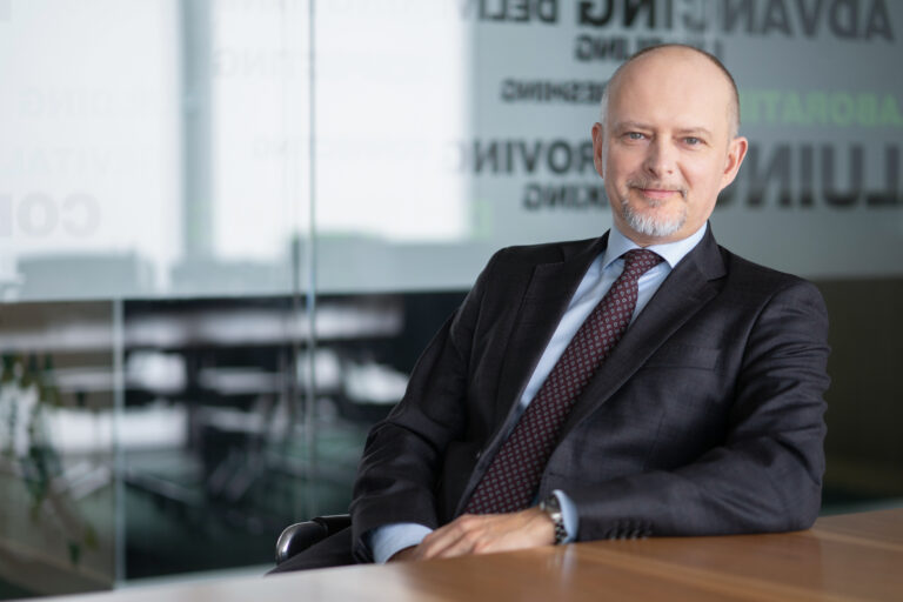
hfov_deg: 23.9
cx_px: 452
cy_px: 301
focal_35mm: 85
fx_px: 2132
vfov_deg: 16.1
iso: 160
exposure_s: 1/125
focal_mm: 85
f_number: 1.8
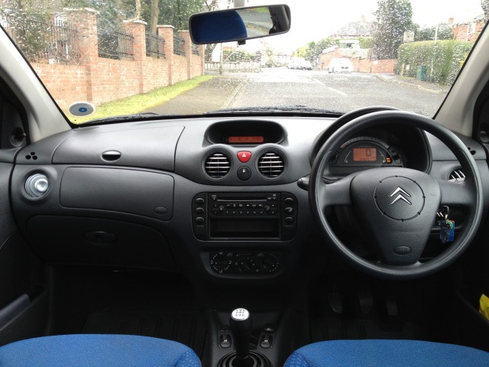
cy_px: 184
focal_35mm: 35
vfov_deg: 40.7
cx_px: 244
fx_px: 494
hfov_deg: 52.6
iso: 64
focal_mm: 4.3
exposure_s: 1/60
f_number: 2.4
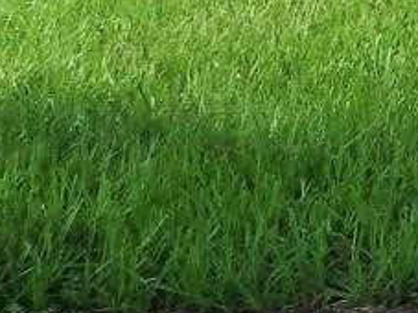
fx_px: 1871
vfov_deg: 9.2
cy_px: -193
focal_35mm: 155
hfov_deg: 10.9
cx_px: 991
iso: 100
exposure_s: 1/640
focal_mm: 4
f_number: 3.1
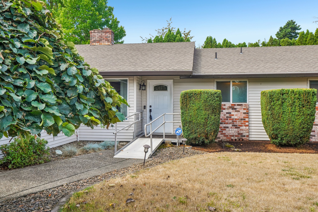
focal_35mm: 35
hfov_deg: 54.4
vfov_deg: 37.8
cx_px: 159
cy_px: 106
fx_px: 309
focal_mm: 35
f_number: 8
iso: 400
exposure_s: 1/320
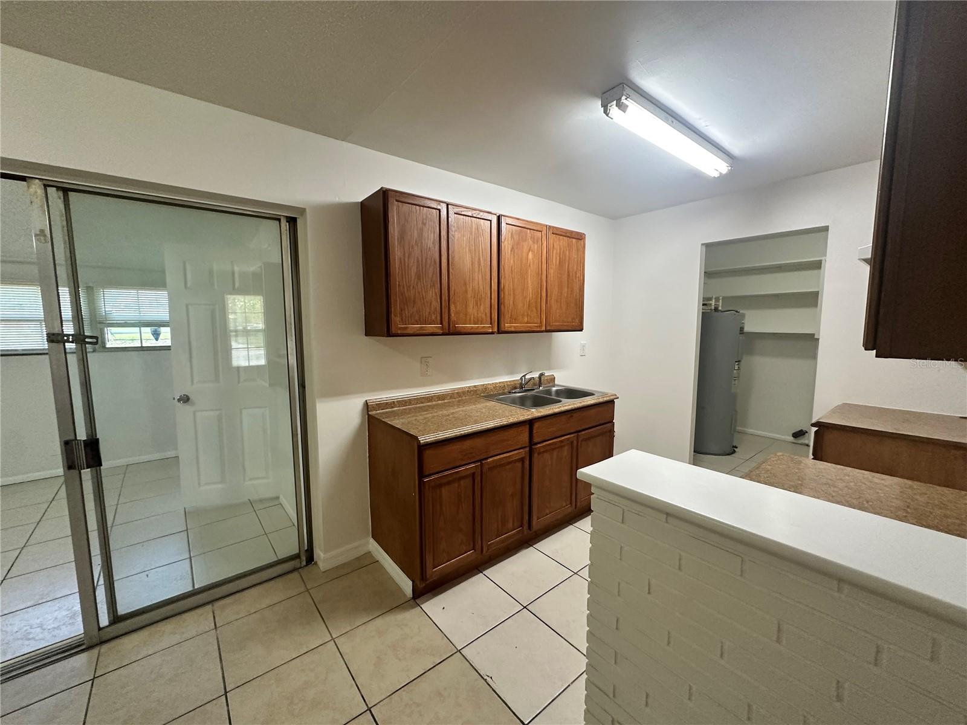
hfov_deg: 102.1
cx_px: 484
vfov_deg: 85.7
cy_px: 362
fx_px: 391
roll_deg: +0.2
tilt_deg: -6.0
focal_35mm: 14
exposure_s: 1/120
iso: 320
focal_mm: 2.22
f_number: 2.2
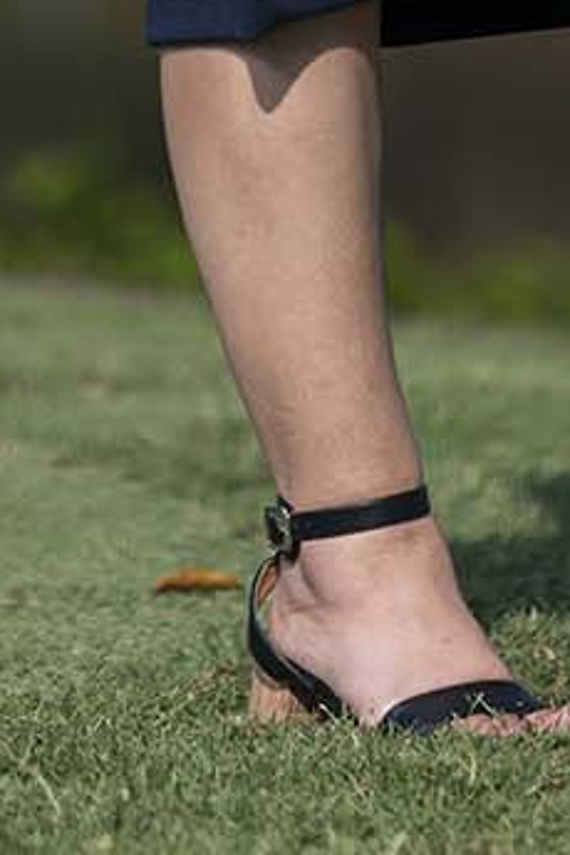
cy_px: -890
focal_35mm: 626
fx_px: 14866
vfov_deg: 3.3
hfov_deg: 2.2
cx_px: 553
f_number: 2.8
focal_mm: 150
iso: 64
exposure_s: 1/200
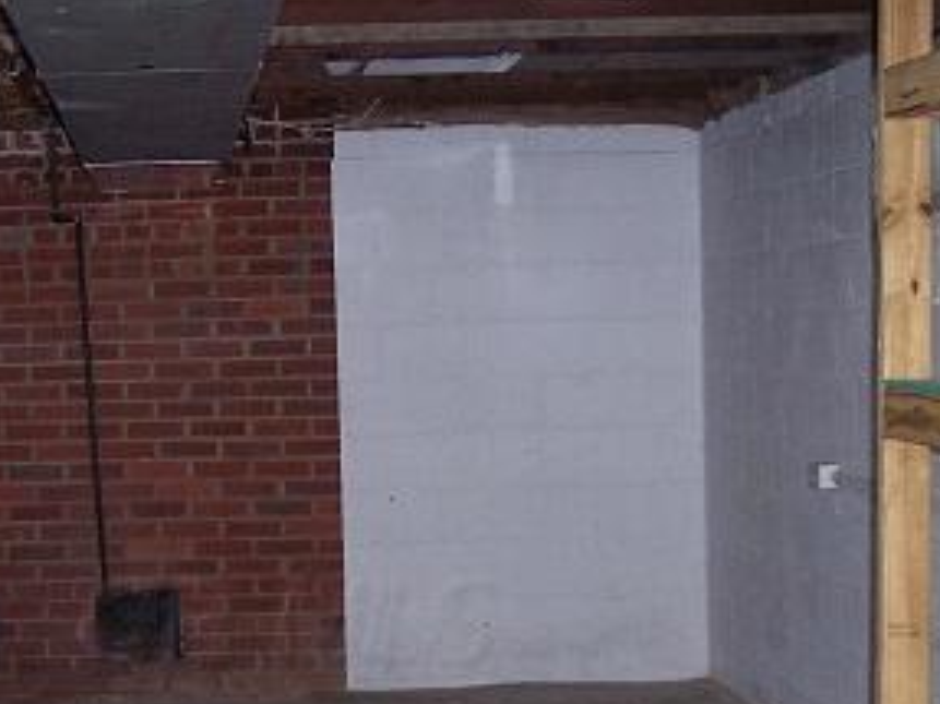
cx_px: 285
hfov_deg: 22.4
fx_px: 2362
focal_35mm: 87
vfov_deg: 16.8
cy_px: 619
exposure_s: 1/60
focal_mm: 8
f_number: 2.8
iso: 140
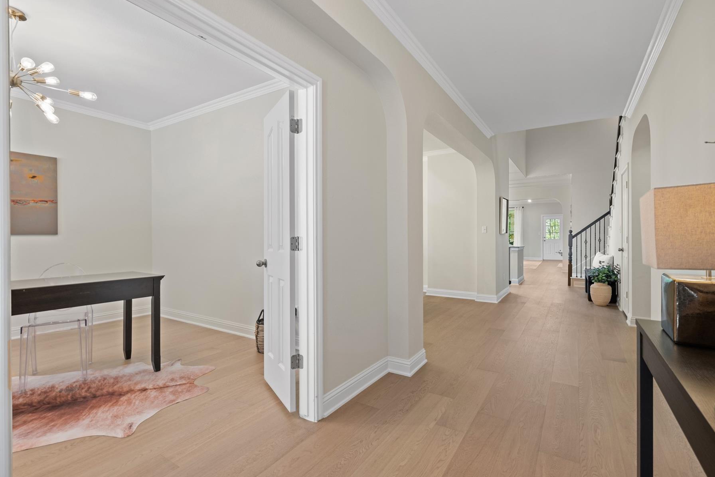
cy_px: 238
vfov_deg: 73.7
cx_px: 389
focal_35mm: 16
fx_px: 318
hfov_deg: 96.5
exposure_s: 1/1.25
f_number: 8
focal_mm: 14
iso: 250
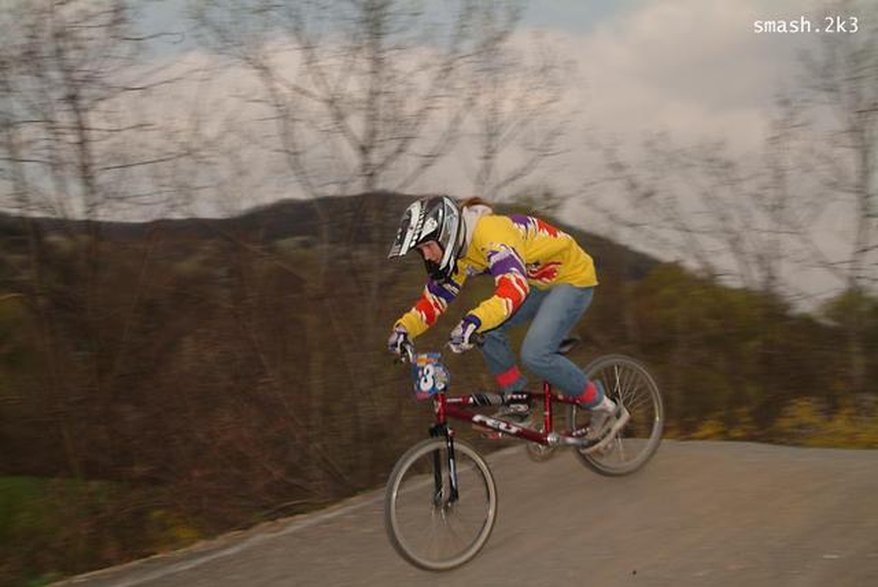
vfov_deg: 30.9
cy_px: 294
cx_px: 439
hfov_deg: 44.9
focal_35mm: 44
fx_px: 1062
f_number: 11
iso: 100
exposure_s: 1/125
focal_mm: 29
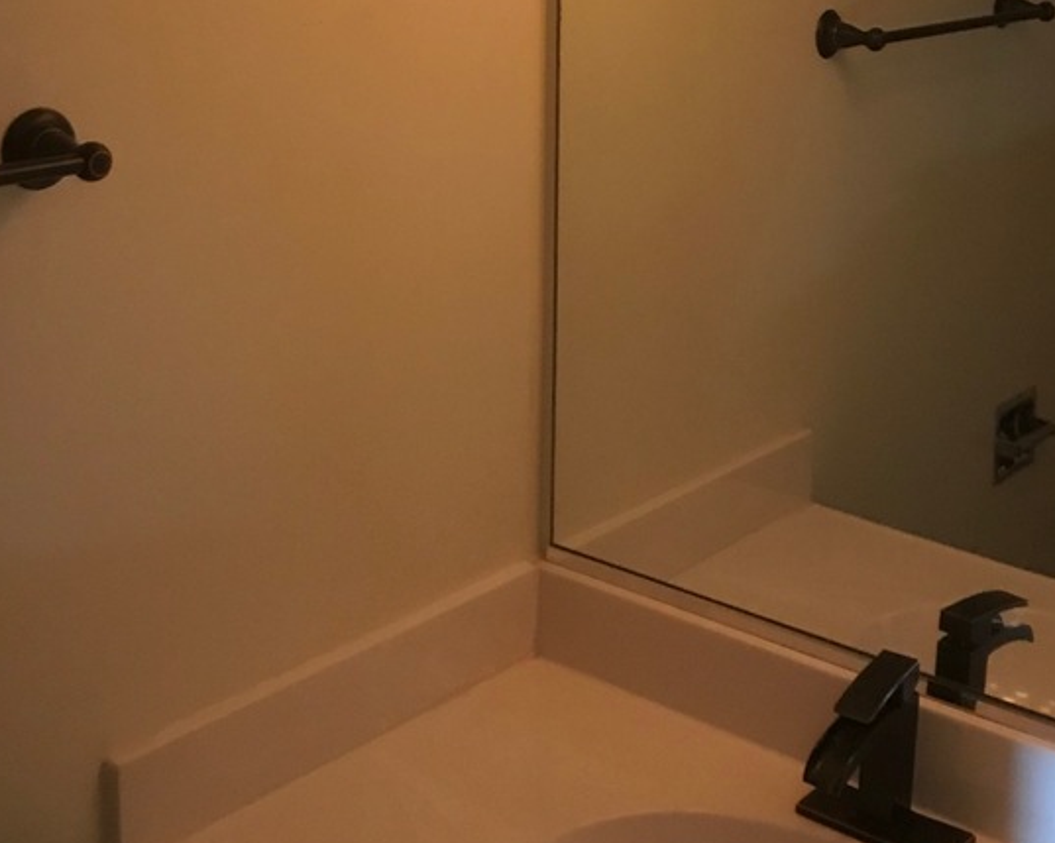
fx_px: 1716
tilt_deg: -8.8
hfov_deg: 34.1
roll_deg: -0.5
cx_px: 615
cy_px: 173
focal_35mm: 55
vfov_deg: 27.1
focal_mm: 3.99
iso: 100
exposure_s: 1/5
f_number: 1.8
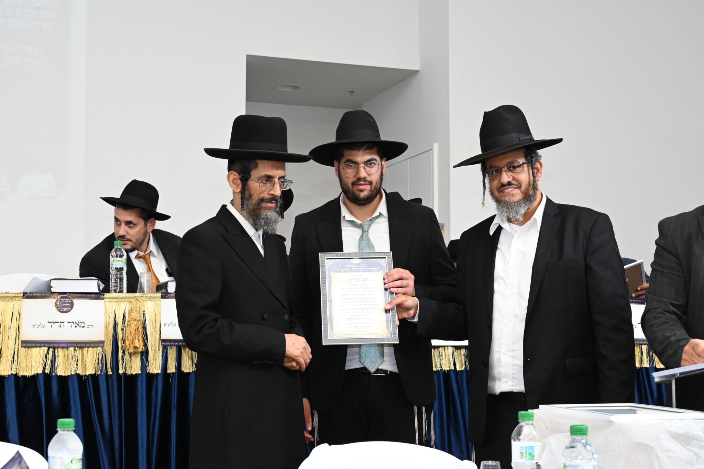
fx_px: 997
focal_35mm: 51
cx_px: 352
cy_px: 234
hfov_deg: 38.9
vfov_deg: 26.5
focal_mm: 51
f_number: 9
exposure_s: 1/125
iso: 1600
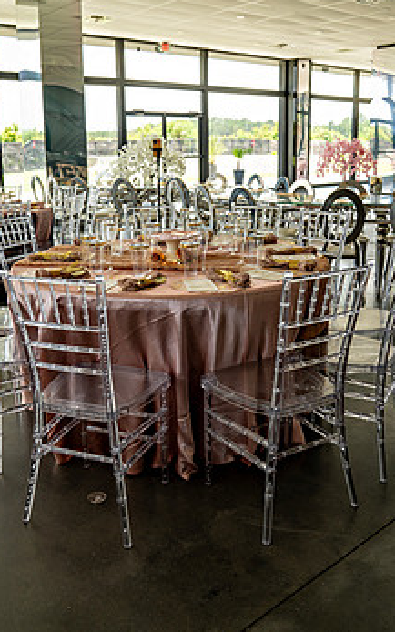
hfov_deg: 38.3
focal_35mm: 33
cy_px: 268
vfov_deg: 57.9
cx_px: 175
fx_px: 568
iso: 100
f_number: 4
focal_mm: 25
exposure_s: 1/60
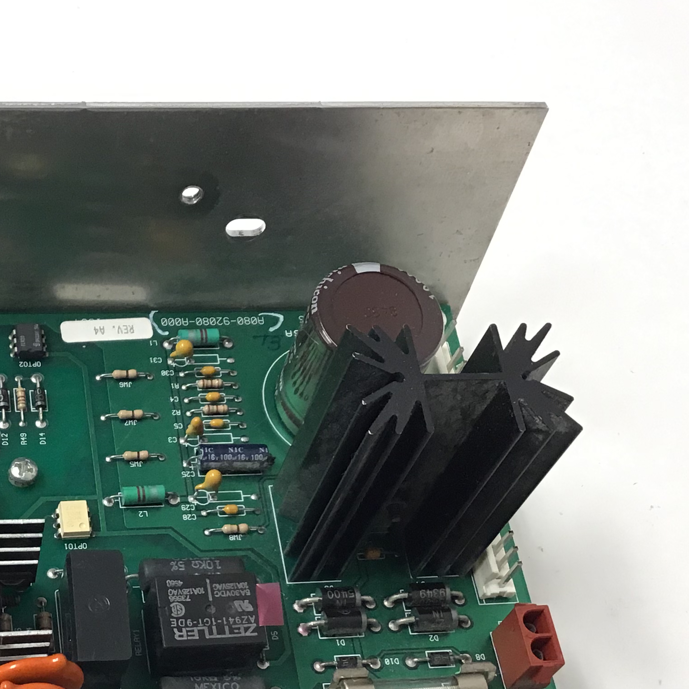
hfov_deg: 28.0
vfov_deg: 28.7
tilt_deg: -60.7
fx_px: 1329
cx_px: 71
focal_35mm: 59
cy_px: 514
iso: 64
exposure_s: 1/33
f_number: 2.4
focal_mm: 3.3
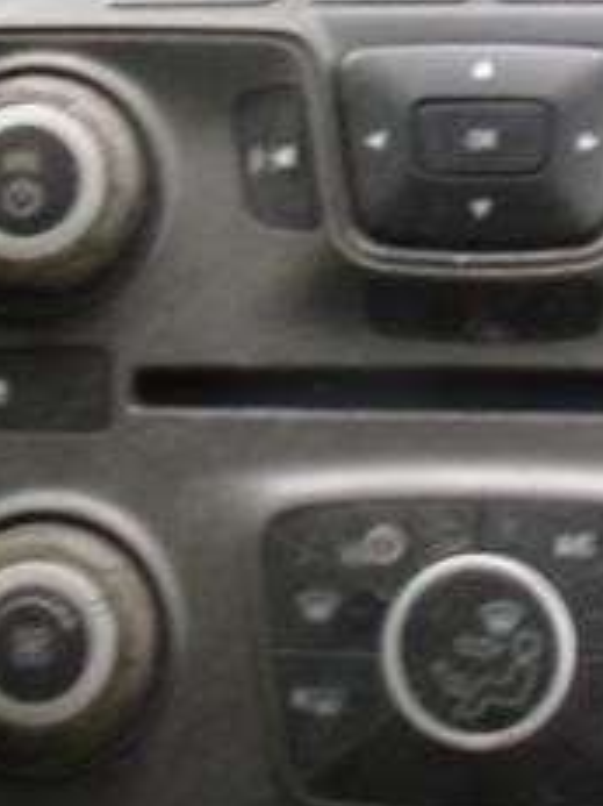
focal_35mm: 83
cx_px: 425
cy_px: 192
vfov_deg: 23.3
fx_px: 1930
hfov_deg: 17.7
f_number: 3.3
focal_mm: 4.3
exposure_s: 1/34
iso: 104
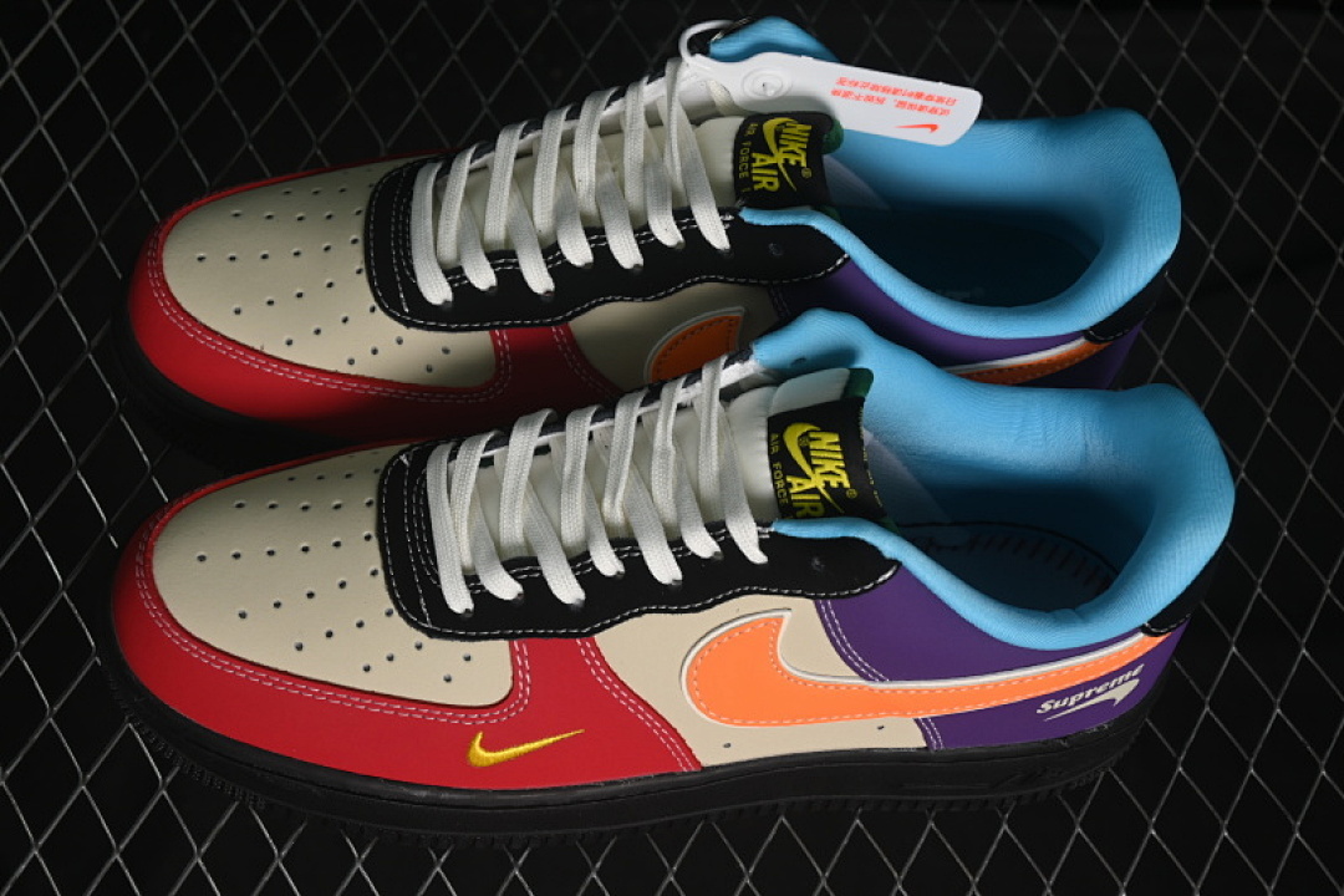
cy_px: 448
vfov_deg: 18.2
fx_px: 2800
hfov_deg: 27.0
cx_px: 672
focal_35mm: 75
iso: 160
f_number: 6.3
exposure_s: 1/60
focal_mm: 50
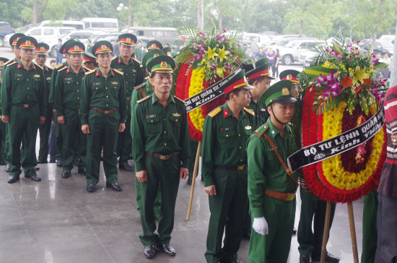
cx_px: 198
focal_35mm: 52
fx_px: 572
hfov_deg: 38.3
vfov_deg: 25.9
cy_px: 132
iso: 800
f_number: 4.5
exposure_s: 1/100
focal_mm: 35
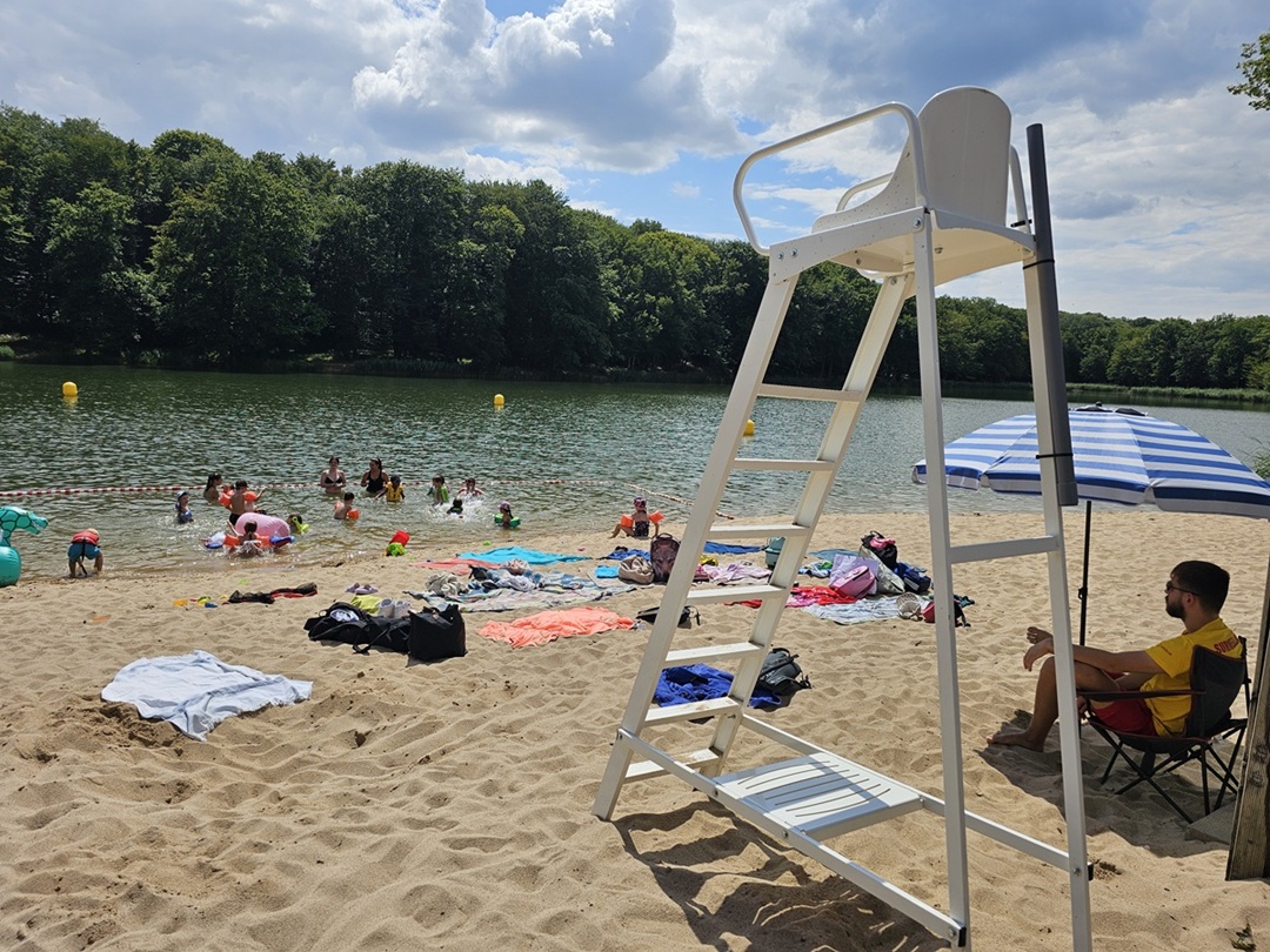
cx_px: 635
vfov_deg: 58.9
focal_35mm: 23
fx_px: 844
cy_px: 476
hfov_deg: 73.9
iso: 10
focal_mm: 6.3
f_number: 1.7
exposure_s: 1/1399
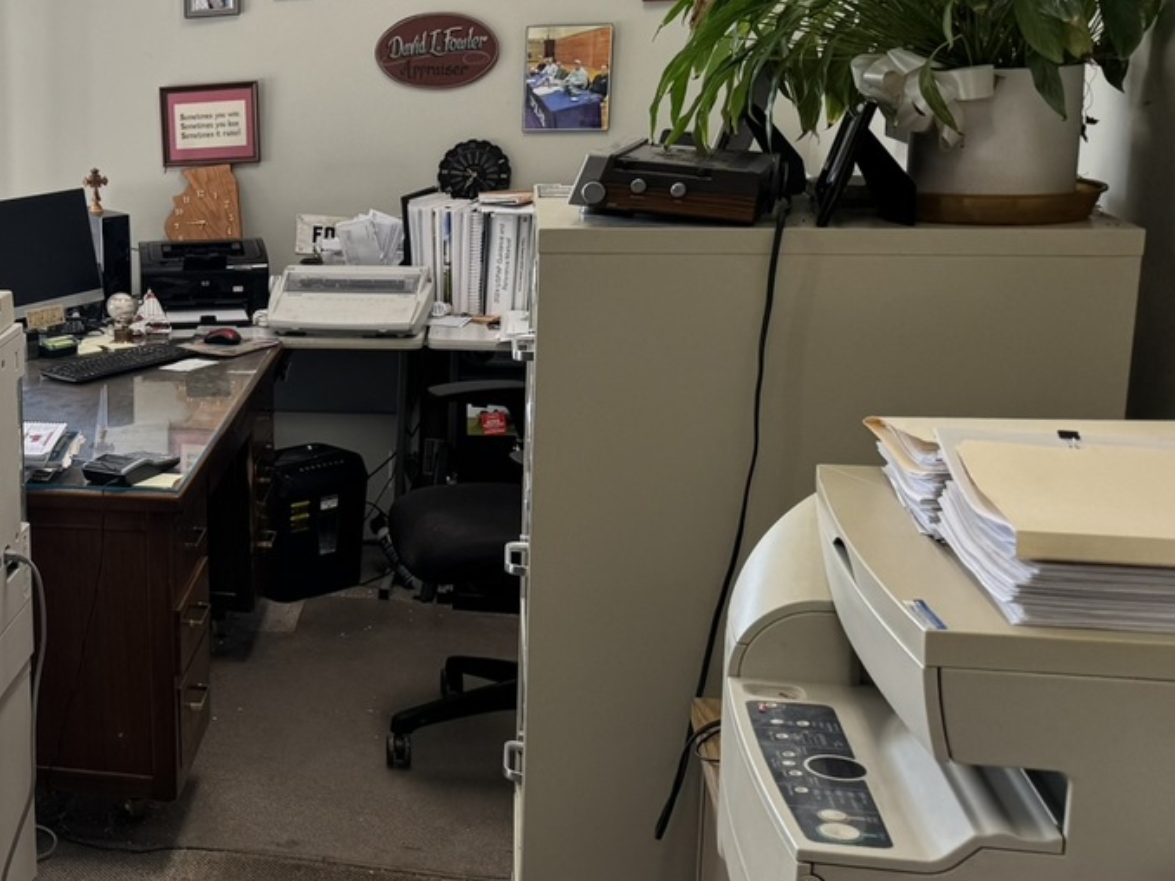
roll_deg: +1.3
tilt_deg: -10.9
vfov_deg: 28.5
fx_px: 1731
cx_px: -26
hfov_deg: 33.9
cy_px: 387
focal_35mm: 51
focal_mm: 6.76
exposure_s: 1/181
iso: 64
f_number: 1.78
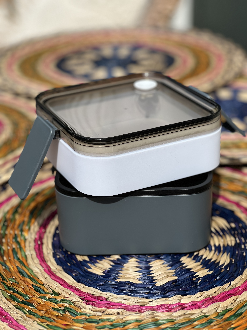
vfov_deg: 25.3
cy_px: 165
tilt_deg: -25.7
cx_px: 124
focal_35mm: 77
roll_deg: +1.0
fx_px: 733
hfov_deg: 19.1
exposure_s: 1/867
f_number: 2.8
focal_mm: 9
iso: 32
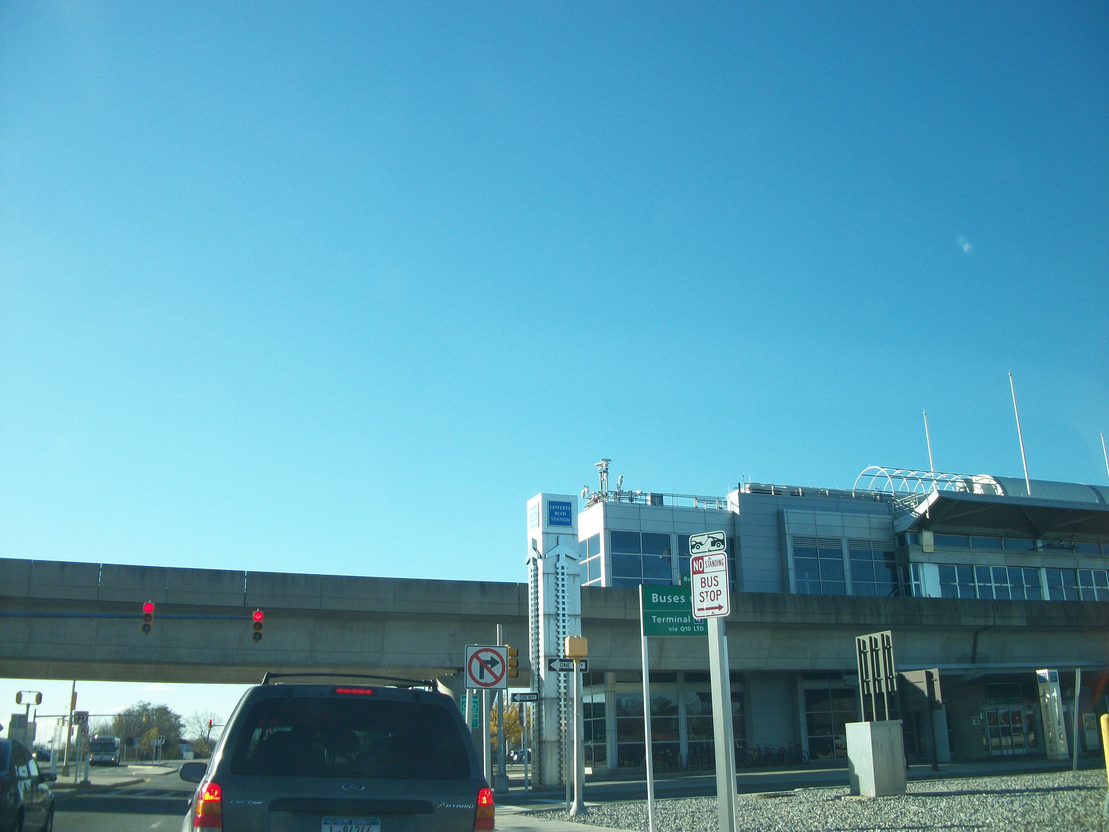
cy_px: 416
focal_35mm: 32
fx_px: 1025
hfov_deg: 56.8
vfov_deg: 44.2
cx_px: 554
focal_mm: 5.7
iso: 80
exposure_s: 1/80
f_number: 8.8
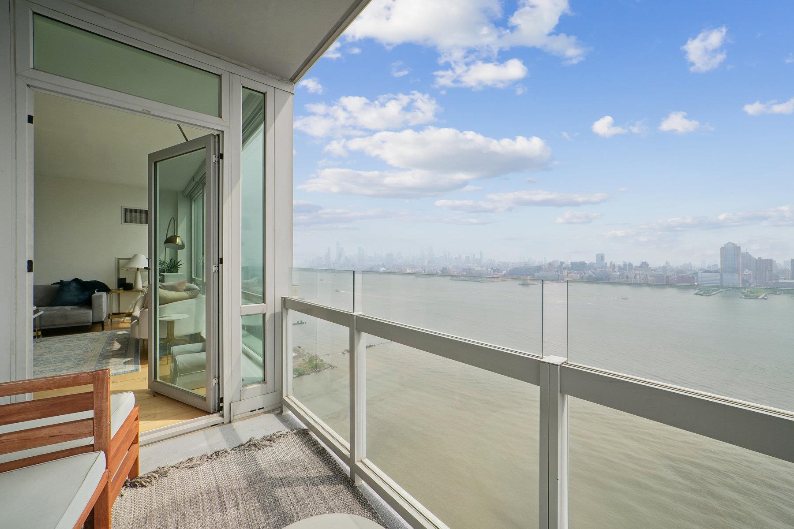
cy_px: 264
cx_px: 397
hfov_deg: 104.3
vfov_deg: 81.2
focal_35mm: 14
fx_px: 309
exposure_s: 1/160
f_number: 8
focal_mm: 14
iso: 200
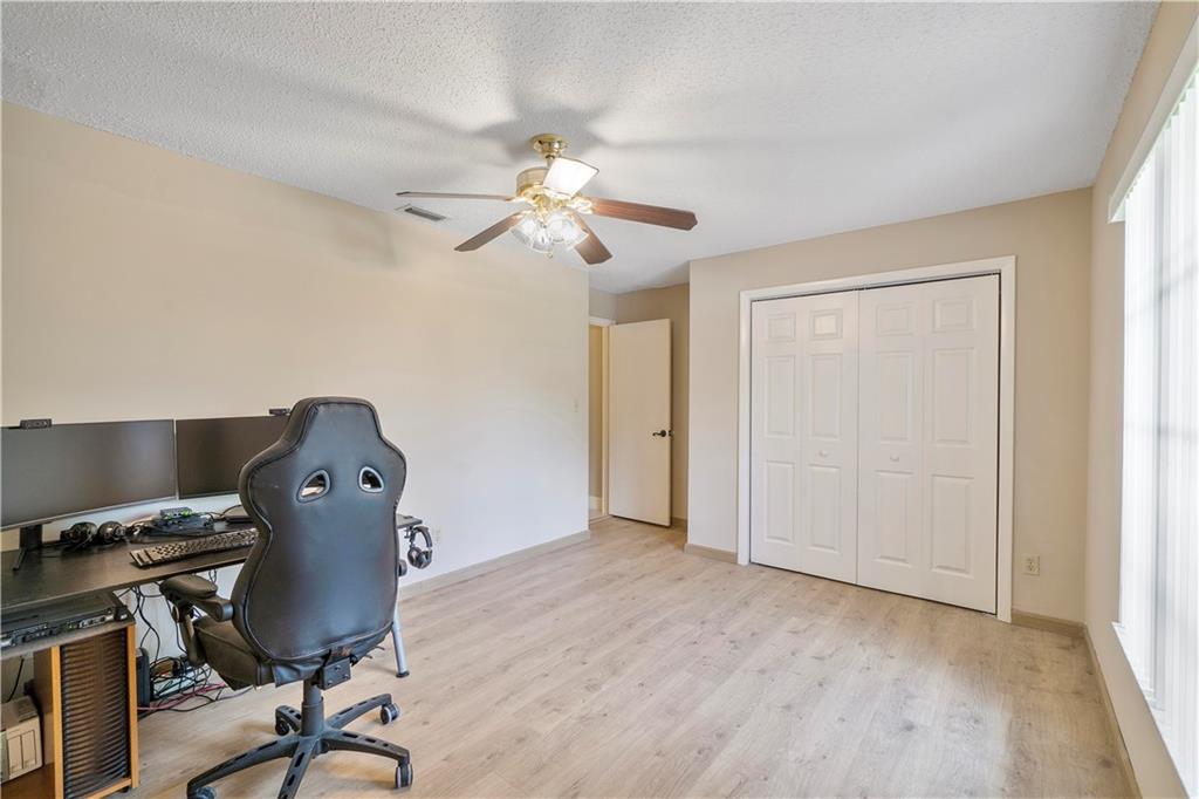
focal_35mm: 15
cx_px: 600
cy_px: 400
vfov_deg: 77.3
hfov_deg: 100.4
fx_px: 499
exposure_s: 1/2.5
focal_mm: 10
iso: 160
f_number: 11
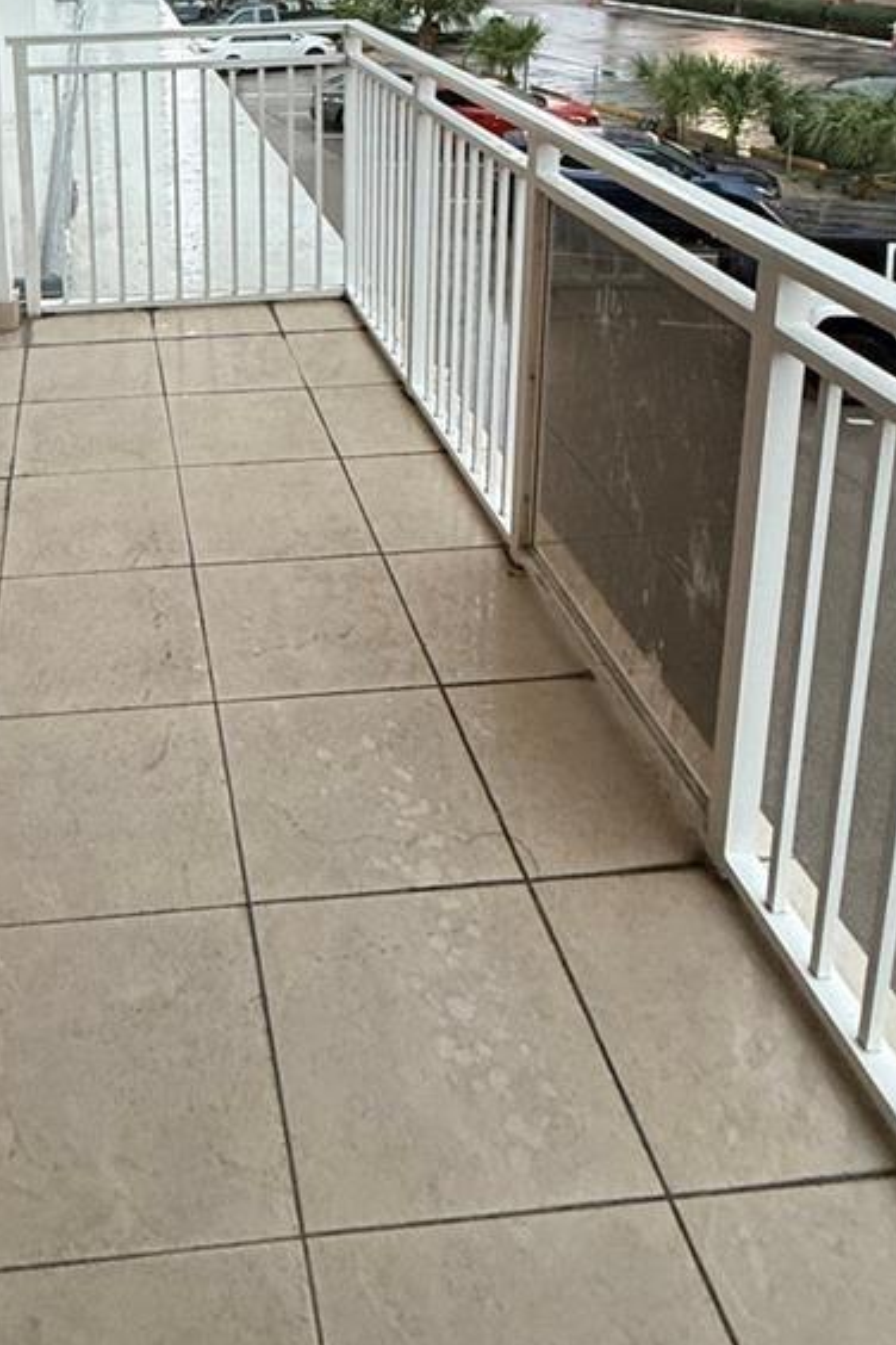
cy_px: 131
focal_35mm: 31
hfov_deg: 40.5
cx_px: 176
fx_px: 1157
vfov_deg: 52.8
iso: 320
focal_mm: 2.22
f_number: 2.2
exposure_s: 1/60
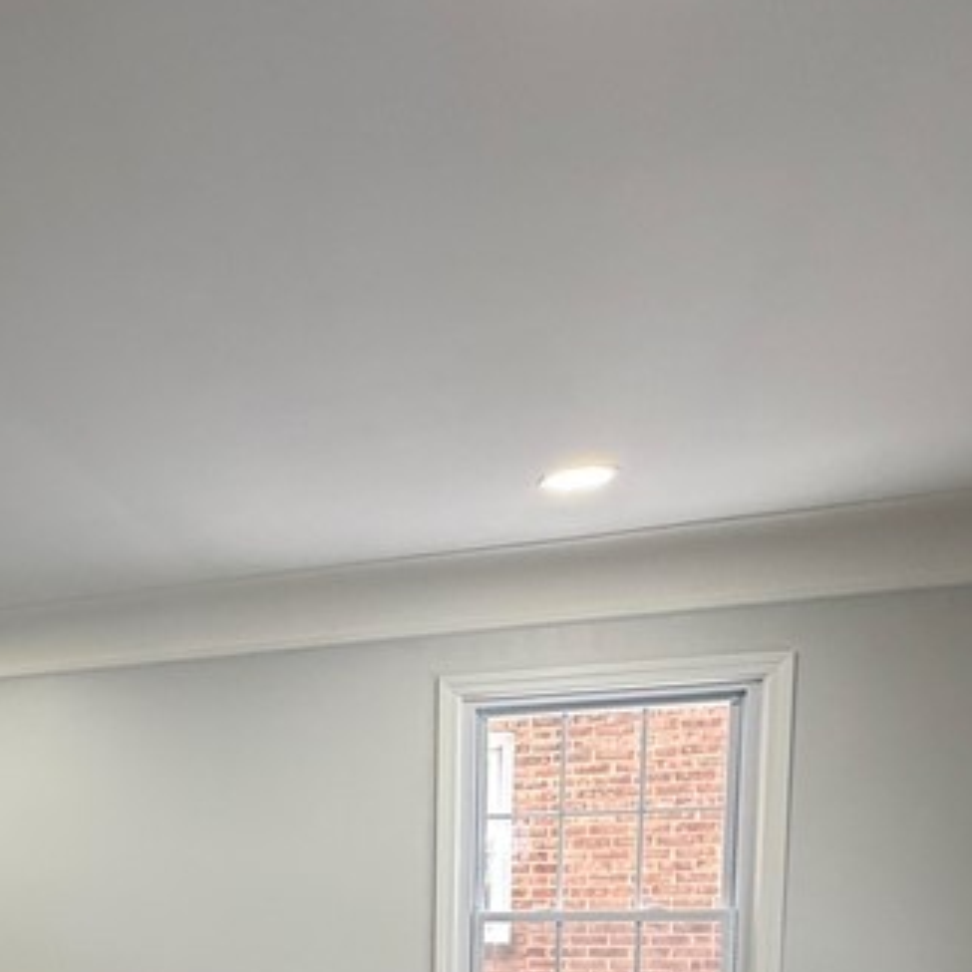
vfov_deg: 37.3
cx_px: -3
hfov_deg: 38.1
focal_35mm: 39
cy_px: 1017
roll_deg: +2.1
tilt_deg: -6.6
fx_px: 1239
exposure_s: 1/120
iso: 200
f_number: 2.2
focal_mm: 2.22
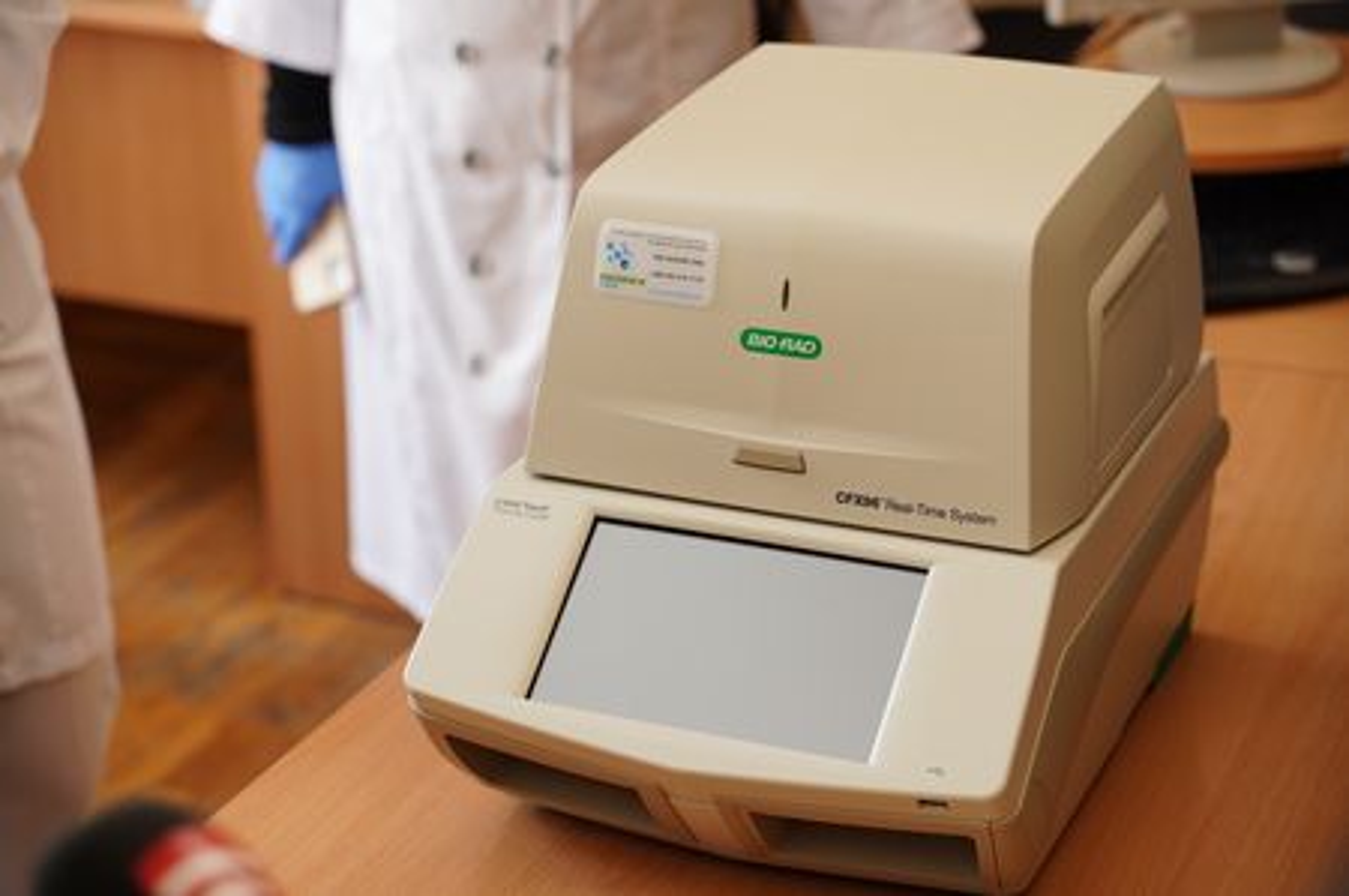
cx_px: 674
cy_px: 448
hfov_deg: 28.5
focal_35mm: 71
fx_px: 2658
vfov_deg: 19.1
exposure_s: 1/100
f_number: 4.5
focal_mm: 71
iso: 1250
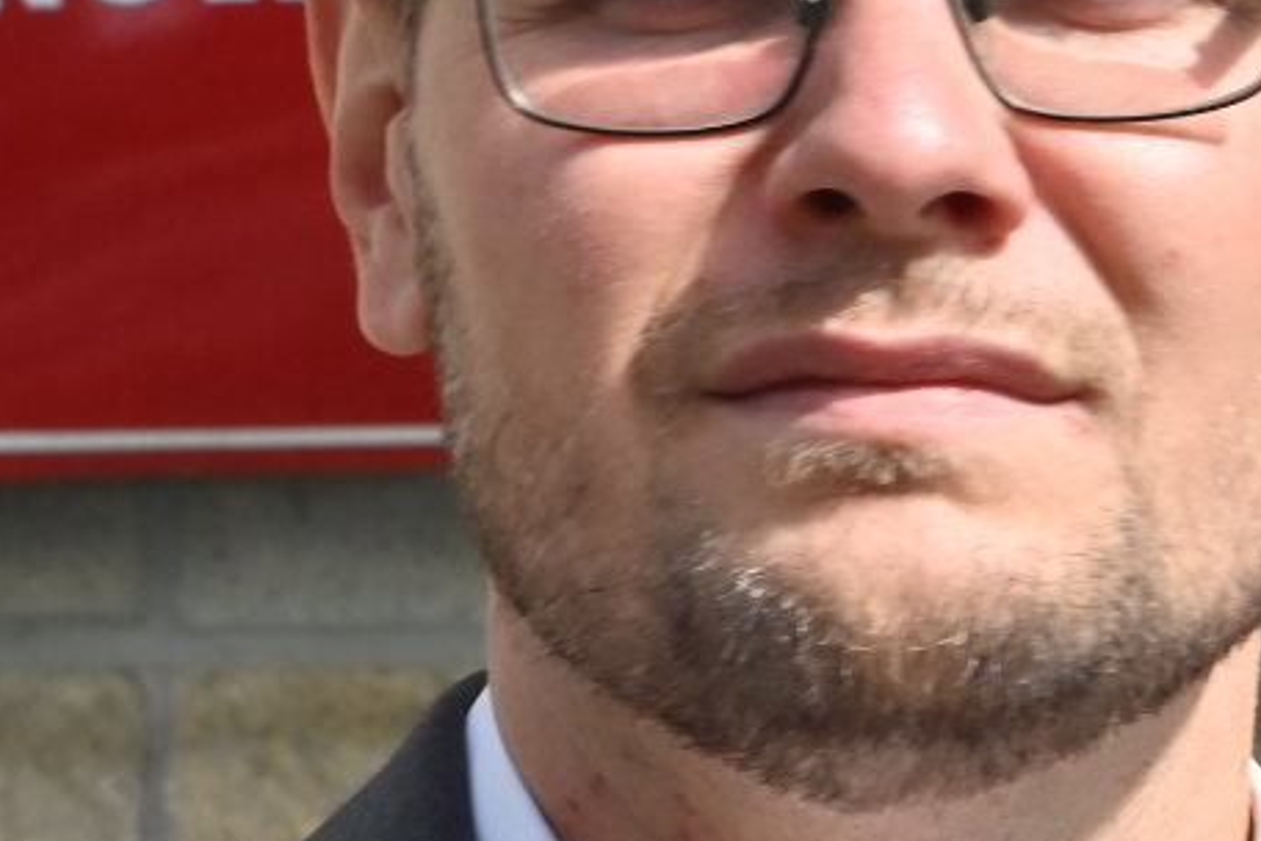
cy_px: 97
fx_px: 14325
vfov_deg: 3.4
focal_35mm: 409
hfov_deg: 5.0
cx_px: 993
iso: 220
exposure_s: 1/80
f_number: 22
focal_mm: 115
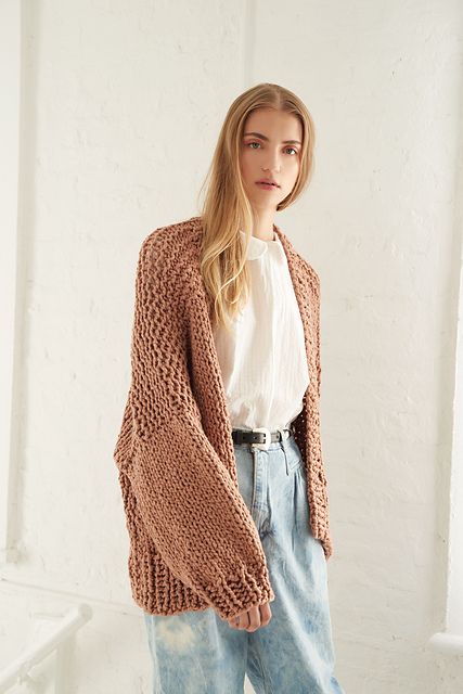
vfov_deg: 35.6
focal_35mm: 56
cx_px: 232
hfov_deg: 24.2
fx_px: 1080
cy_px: 347
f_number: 5.6
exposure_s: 1/200
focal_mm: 56
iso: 800
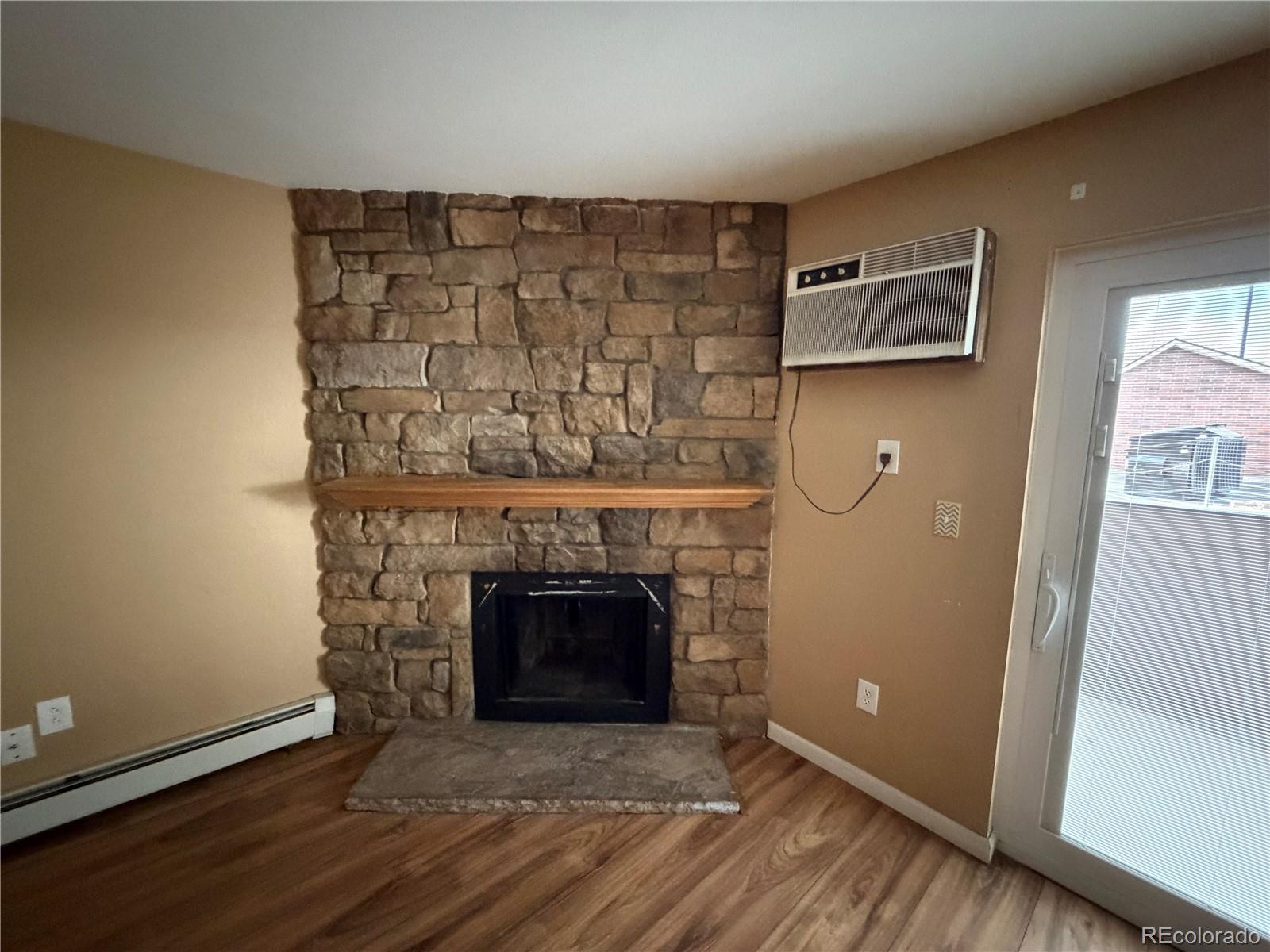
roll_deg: -0.7
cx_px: 635
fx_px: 514
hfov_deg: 102.1
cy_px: 476
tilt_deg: -8.4
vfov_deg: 85.7
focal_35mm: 14
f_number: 2.2
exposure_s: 1/40
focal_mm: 2.22
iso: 1600
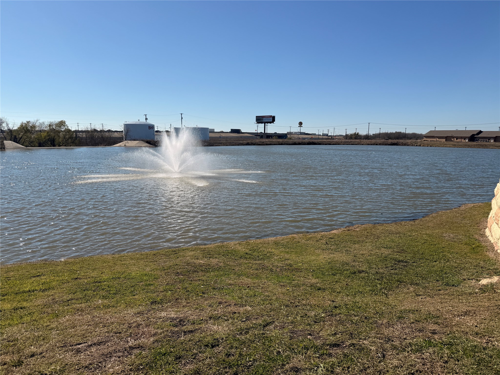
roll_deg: -0.4
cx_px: 250
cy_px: 188
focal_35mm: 24
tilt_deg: -8.2
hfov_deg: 71.6
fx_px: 347
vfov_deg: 56.8
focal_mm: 6.76
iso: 80
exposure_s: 1/9091
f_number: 1.78
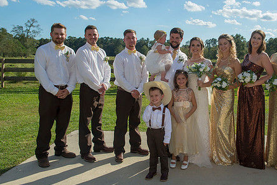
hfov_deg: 53.7
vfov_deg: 37.8
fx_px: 269
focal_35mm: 35
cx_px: 176
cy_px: 84
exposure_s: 1/1000
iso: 200
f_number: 6.3
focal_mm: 27
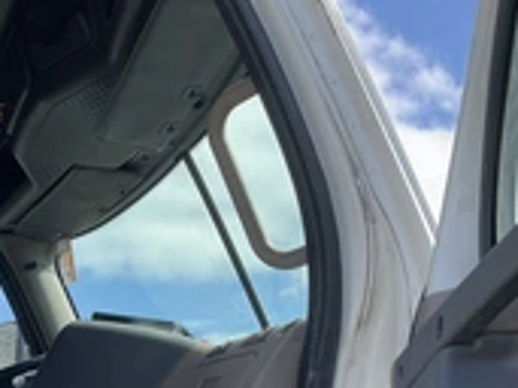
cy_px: 412
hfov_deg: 27.1
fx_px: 1017
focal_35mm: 68
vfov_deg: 20.7
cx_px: 12
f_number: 1.8
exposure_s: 1/816
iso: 25
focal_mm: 3
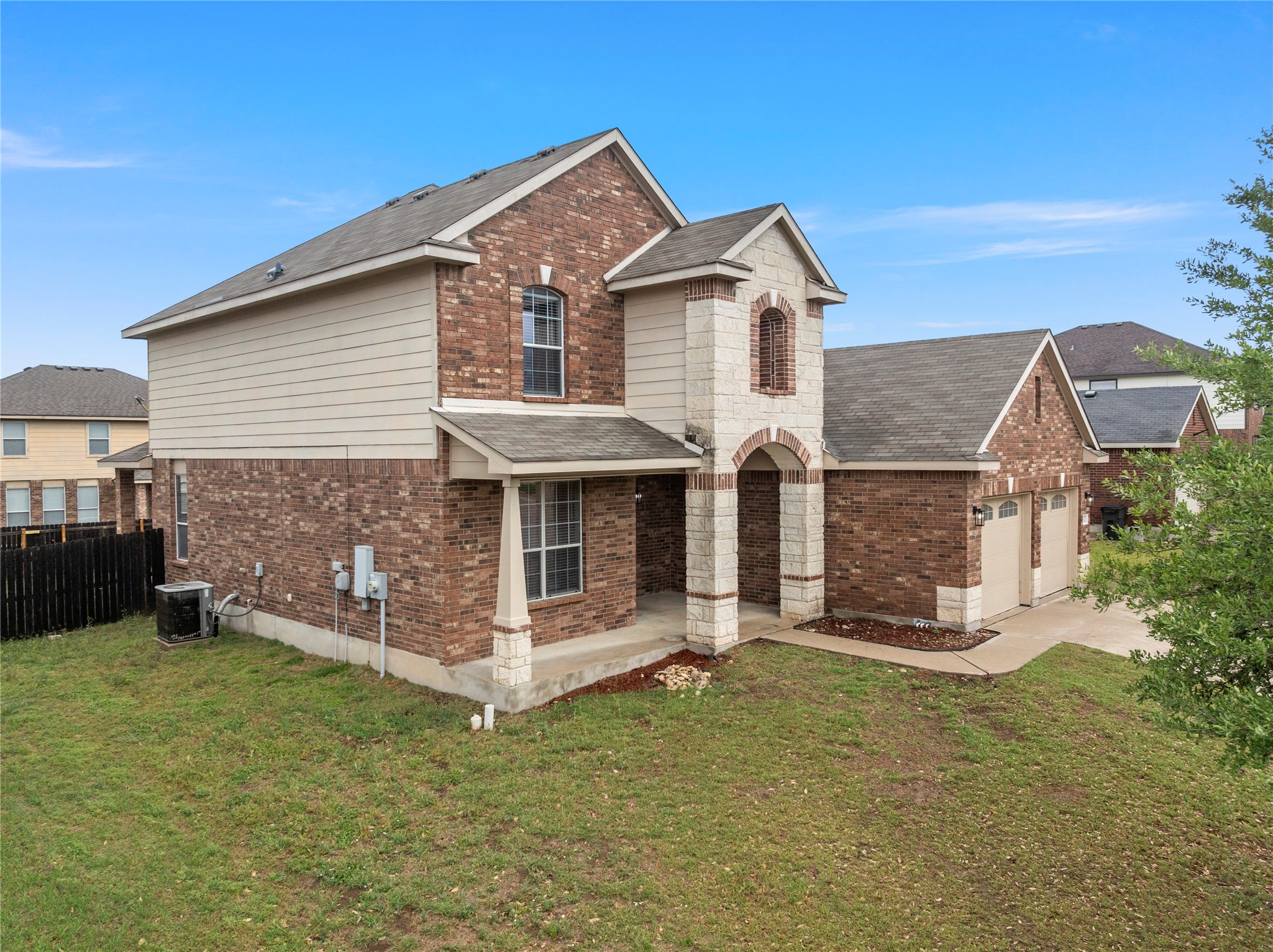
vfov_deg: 56.8
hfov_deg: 71.6
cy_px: 476
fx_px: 882
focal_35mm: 24
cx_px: 636
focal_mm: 12.29
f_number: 2.8
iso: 170
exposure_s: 1/2000
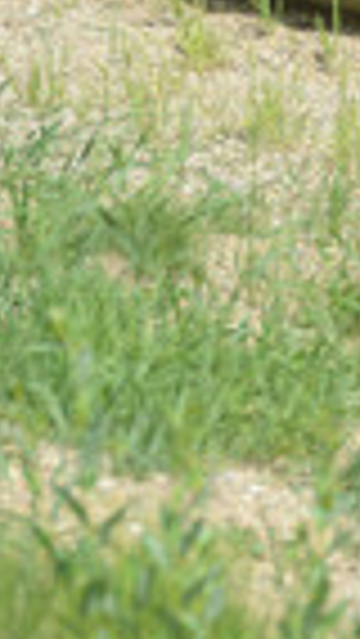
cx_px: 886
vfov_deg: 3.7
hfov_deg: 2.1
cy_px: 259
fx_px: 9780
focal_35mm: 577
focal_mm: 195
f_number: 6.3
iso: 250
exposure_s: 1/640
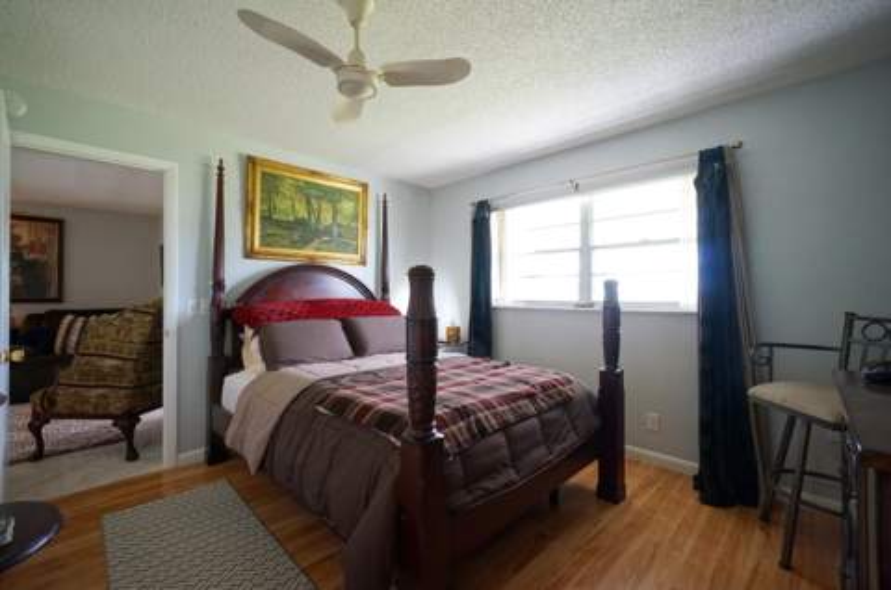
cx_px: 446
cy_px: 295
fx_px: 371
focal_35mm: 15
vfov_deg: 77.1
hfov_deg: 100.5
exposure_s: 1/30
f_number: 10
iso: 3200
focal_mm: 10
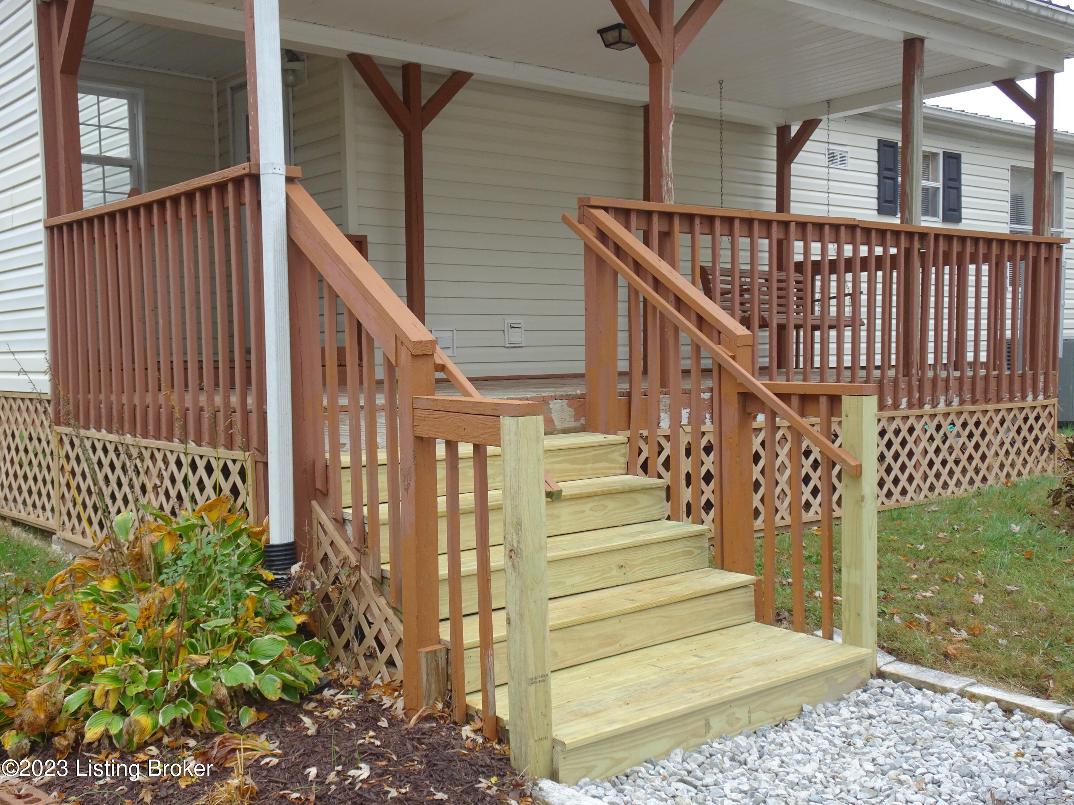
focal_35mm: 34
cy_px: 402
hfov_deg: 54.0
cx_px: 537
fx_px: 1055
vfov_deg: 41.8
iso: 80
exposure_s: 1/60
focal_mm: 5.79
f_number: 4
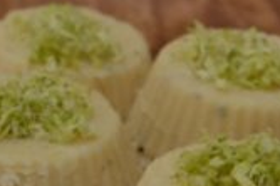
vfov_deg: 12.1
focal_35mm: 112
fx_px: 870
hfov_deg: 18.1
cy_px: 186
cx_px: 236
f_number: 7.1
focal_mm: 26
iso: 400
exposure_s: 1/60
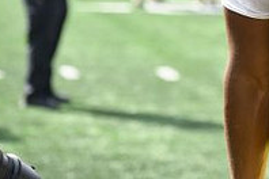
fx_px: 1532
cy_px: -36
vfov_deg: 6.7
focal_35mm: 205
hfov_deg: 9.9
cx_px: 341
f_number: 2.8
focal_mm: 70
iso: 320
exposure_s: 1/1000
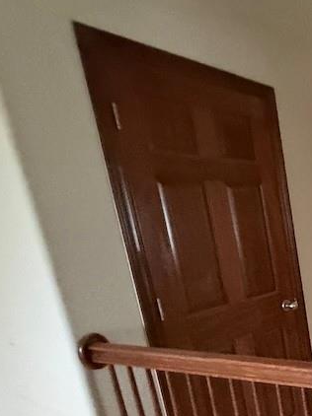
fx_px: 409
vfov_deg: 51.9
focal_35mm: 34
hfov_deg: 28.0
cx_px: 468
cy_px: 308
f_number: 2.2
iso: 1000
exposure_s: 1/60
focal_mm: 2.22
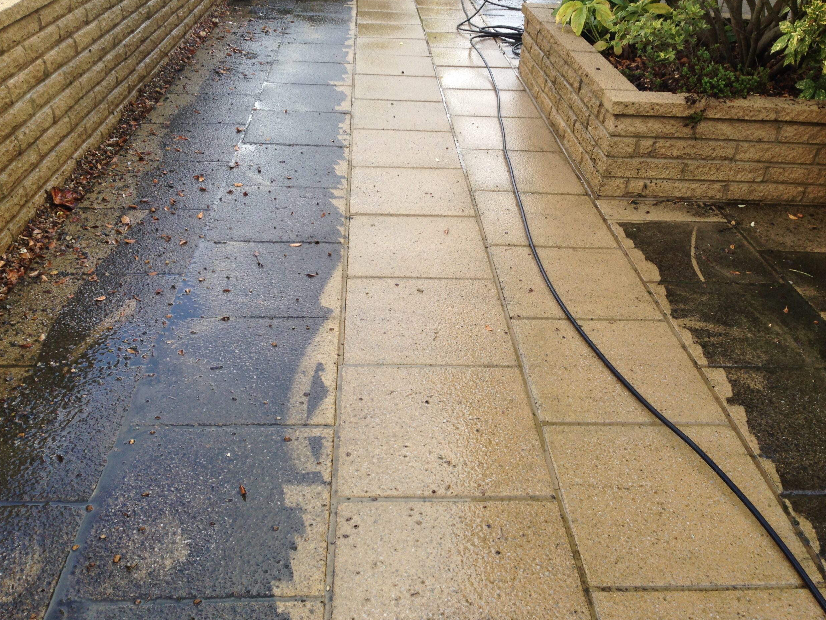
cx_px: 421
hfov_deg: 54.0
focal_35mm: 34
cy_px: 315
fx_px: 811
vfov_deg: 41.8
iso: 50
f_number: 2.4
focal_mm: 4.12
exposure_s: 1/246
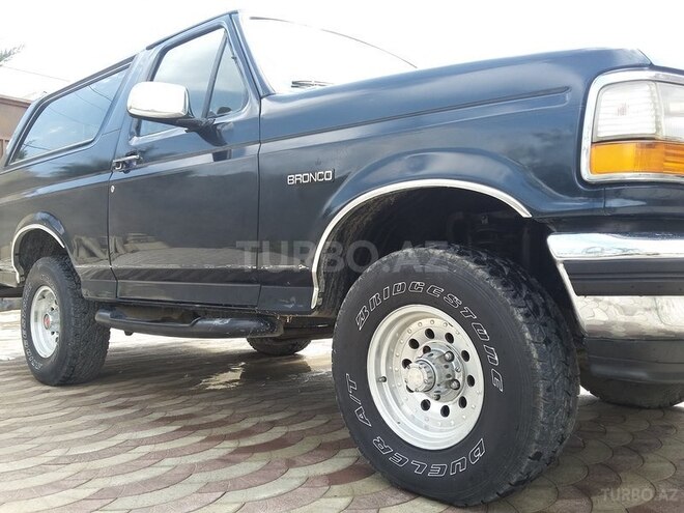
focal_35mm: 31
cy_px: 256
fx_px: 613
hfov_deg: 58.4
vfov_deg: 45.4
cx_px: 342
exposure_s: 1/214
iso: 50
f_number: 2.2
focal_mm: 3.3
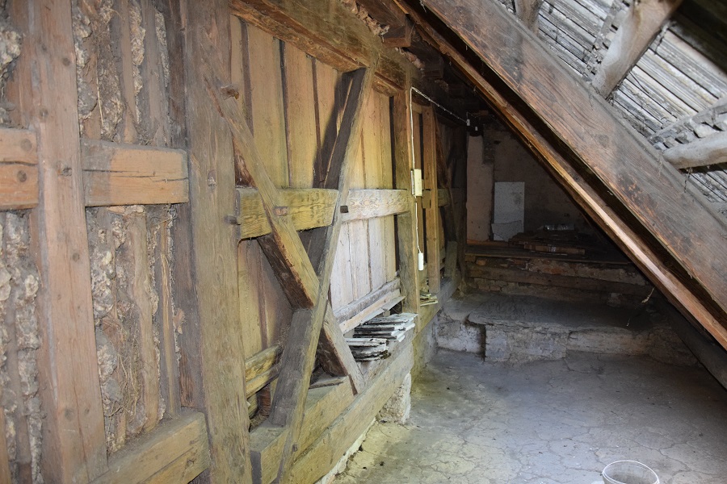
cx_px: 364
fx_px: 545
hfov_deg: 67.4
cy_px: 242
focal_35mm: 27
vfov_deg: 47.9
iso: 2500
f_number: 3.5
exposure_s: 1/60
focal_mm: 18
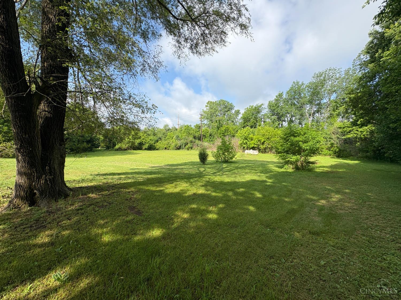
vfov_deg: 85.7
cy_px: 150
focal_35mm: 14
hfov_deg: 102.1
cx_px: 200
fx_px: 162
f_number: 2.2
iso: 50
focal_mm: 2.22
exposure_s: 1/1198
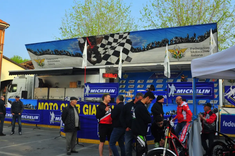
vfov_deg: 37.8
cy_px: 78
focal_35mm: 35
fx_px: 228
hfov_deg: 54.5
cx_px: 118
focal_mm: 35
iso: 800
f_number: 13
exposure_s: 1/320
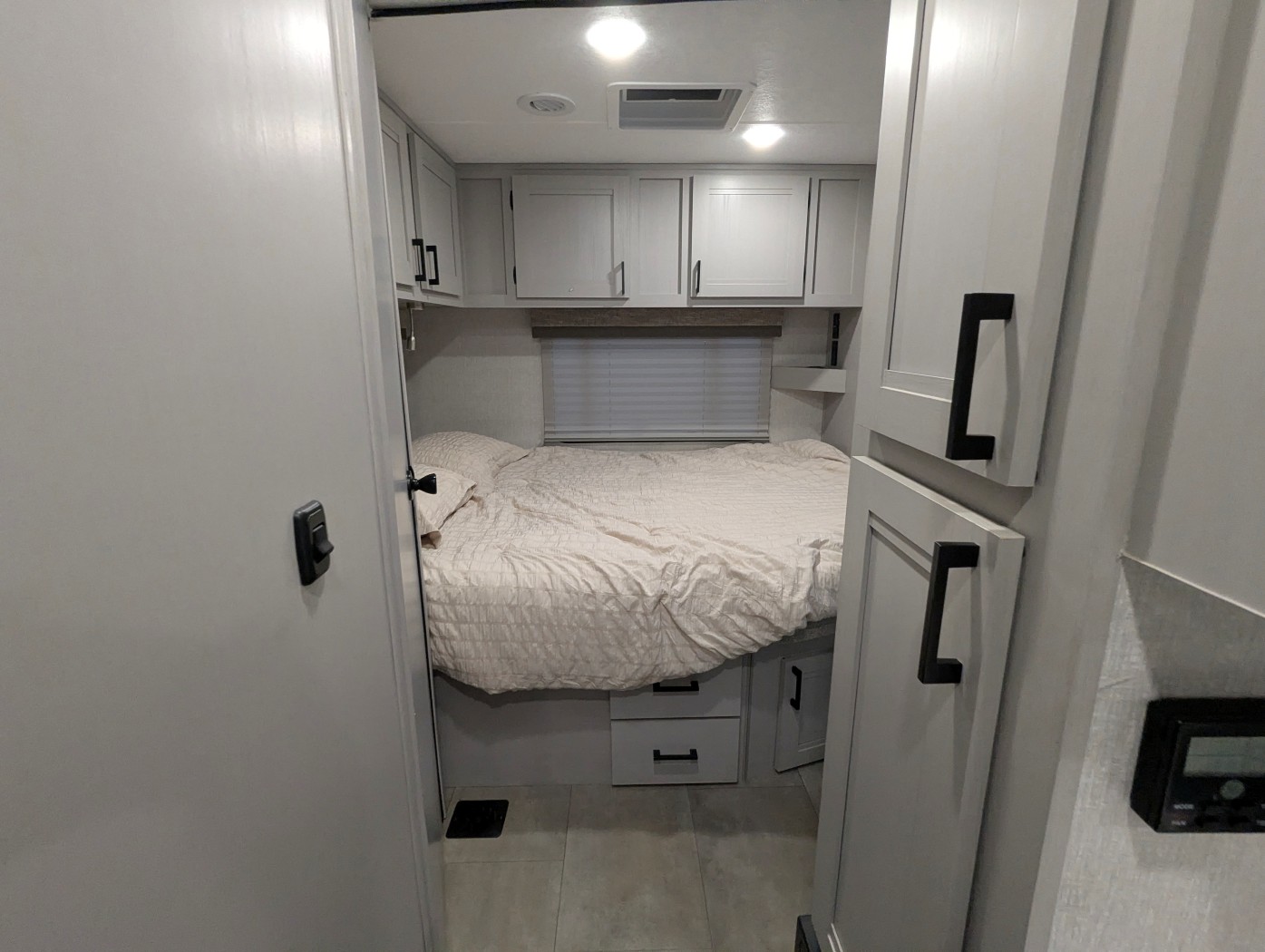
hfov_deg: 94.4
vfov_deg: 78.2
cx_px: 632
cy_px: 476
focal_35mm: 16
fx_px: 585
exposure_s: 1/79.4
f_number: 2.2
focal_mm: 2.35
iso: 450
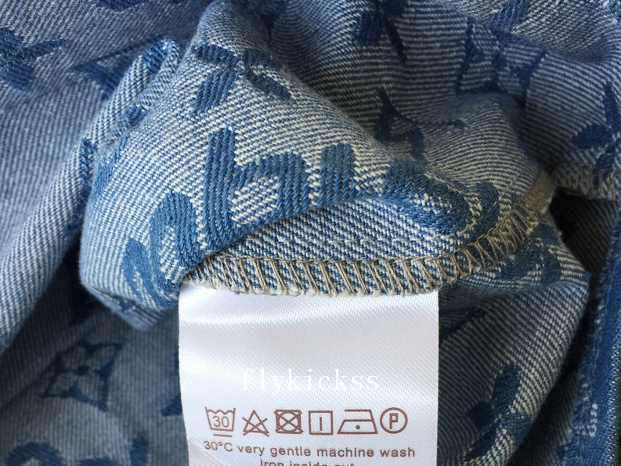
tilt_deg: -82.8
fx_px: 700
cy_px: 382
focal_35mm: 39
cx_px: 312
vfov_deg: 35.5
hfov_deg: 47.9
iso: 32
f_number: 2.2
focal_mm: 4.15
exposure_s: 1/100
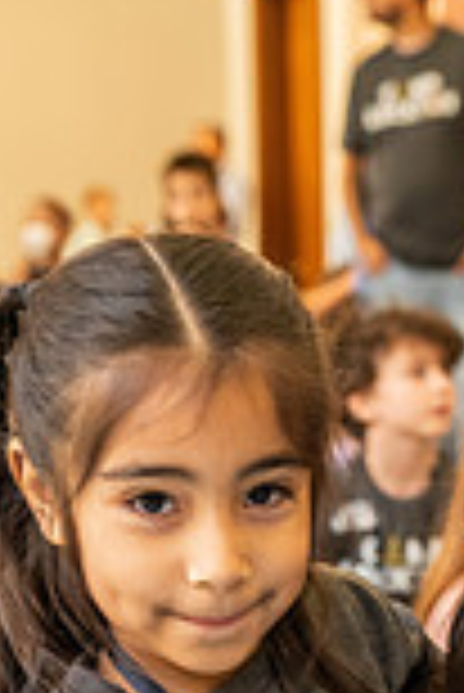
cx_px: 405
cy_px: 945
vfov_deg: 14.0
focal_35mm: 140
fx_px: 2700
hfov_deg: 9.8
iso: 4000
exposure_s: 1/160
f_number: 4
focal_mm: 48
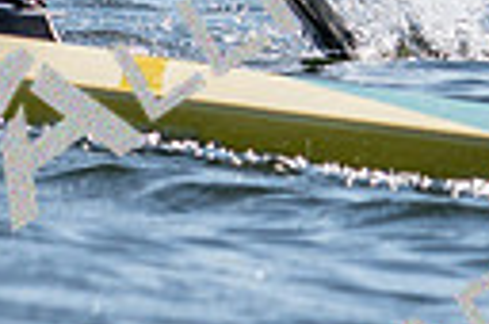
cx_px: -336
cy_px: -132
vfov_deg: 1.2
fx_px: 15479
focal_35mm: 1141
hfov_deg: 1.8
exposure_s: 1/1600
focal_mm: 252
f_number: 5.6
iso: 200
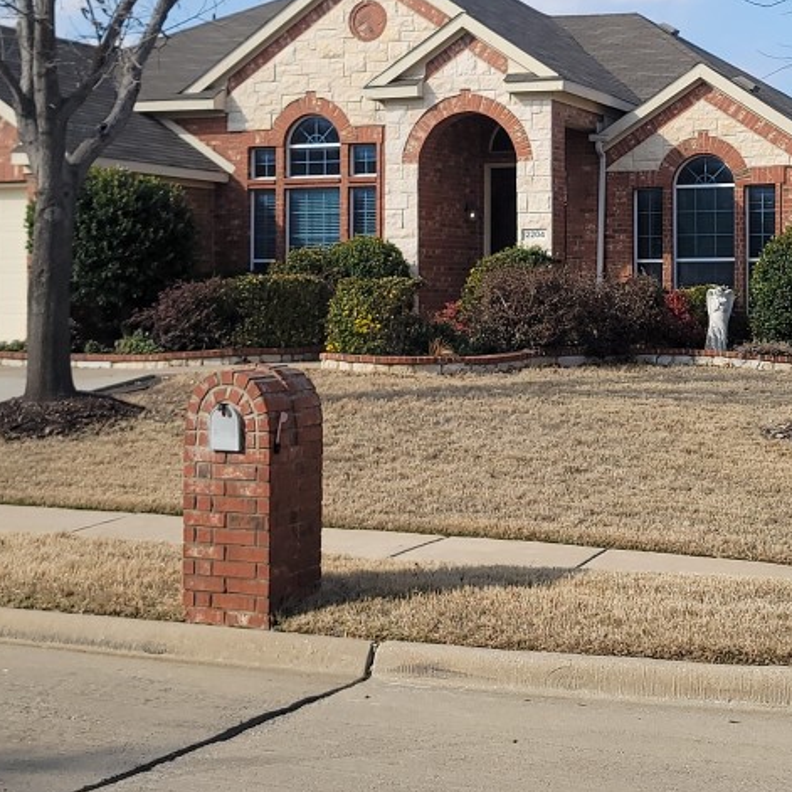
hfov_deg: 35.3
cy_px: 262
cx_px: 436
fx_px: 1242
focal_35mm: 48
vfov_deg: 35.0
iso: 20
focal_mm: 7
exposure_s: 1/917
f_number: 1.8
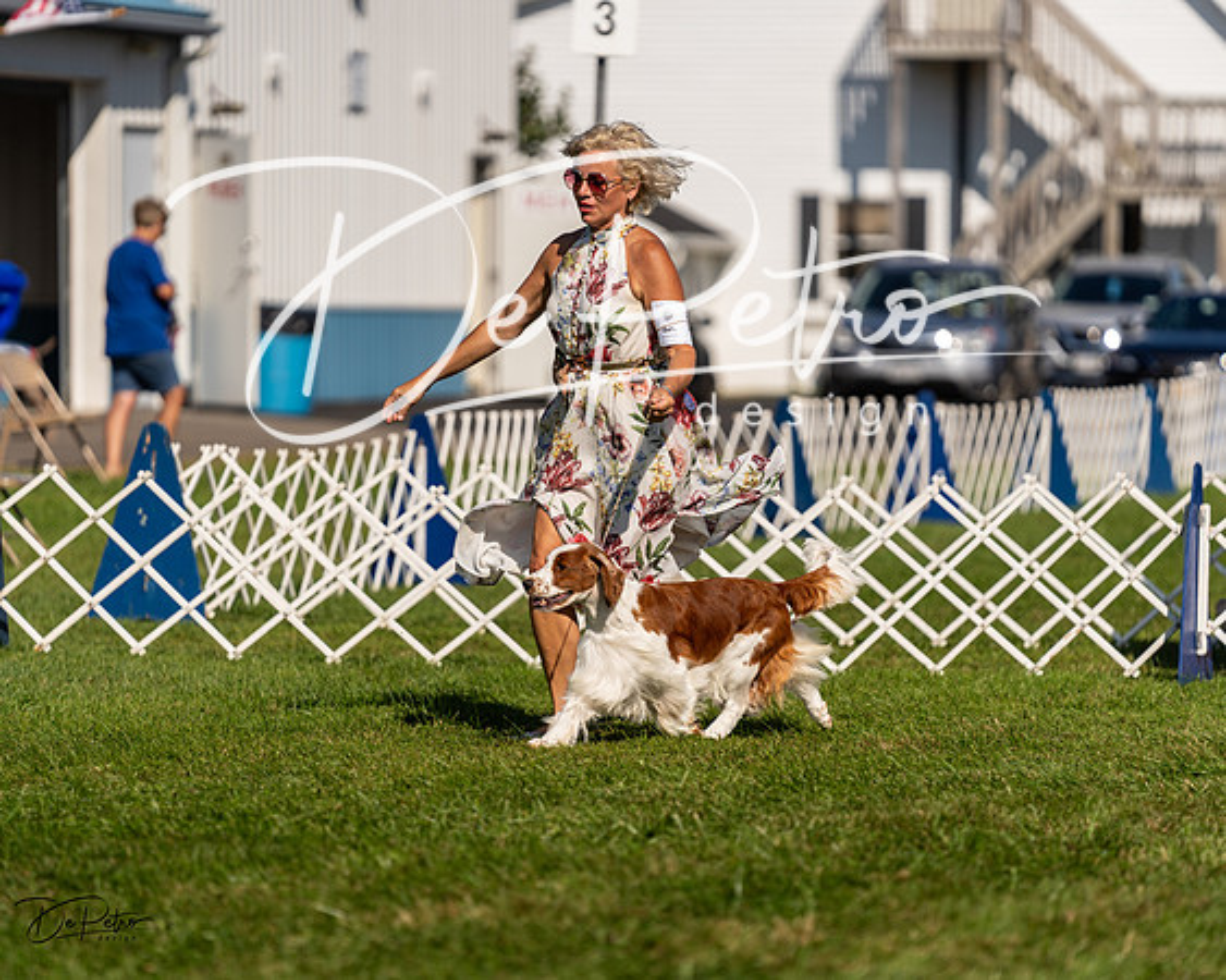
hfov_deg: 8.6
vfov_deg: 6.9
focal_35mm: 225
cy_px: 490
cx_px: 613
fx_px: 8170
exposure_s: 1/2500
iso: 100
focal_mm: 200
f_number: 3.2
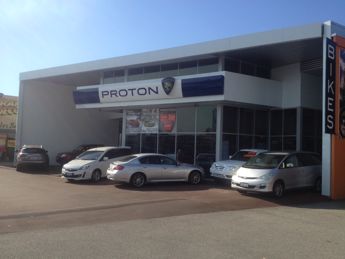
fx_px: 349
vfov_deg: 40.7
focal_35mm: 35
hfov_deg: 52.6
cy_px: 130
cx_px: 172
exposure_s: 1/1577
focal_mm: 4.28
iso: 50
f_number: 2.4
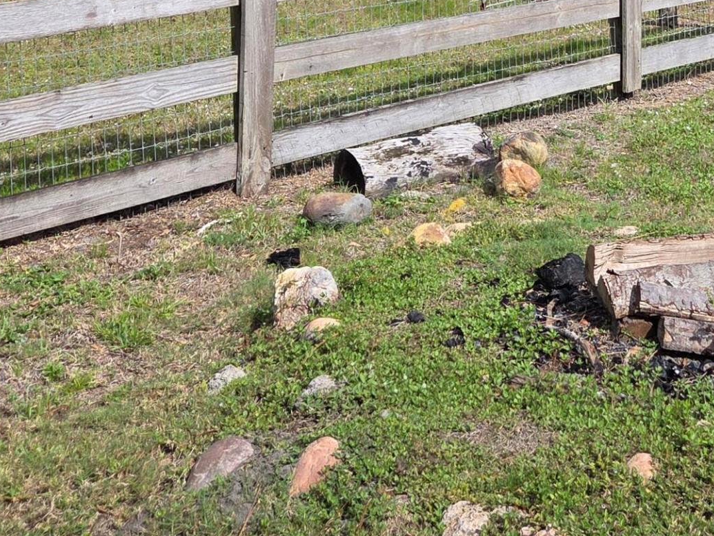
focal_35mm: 64
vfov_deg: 20.8
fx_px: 1320
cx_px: 555
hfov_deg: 29.7
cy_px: -166
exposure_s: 1/3569
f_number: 1.8
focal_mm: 5.4
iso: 80
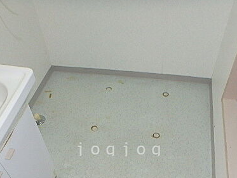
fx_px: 247
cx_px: 120
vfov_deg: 37.9
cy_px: 149
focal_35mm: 36
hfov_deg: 51.3
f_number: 3.5
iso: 400
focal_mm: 3.7
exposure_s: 1/30
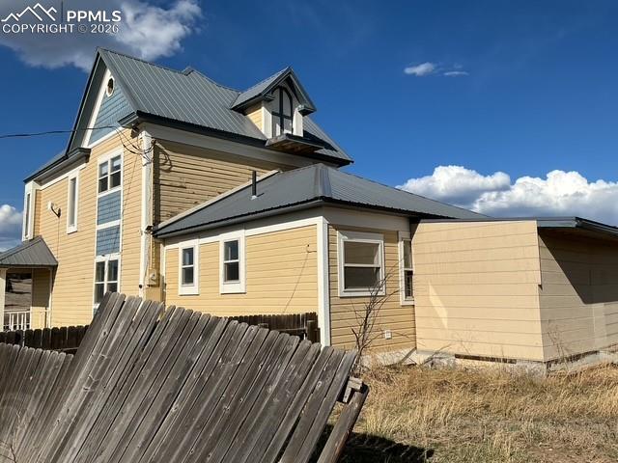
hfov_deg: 61.7
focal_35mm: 29
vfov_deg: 48.2
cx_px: 309
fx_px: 518
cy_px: 232
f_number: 1.8
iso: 25
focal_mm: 3
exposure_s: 1/4065
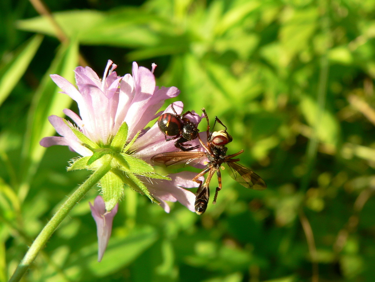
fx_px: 477
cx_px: 188
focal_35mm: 44
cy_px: 141
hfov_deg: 42.9
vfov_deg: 32.9
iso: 80
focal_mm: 7.3
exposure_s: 1/250
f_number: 4
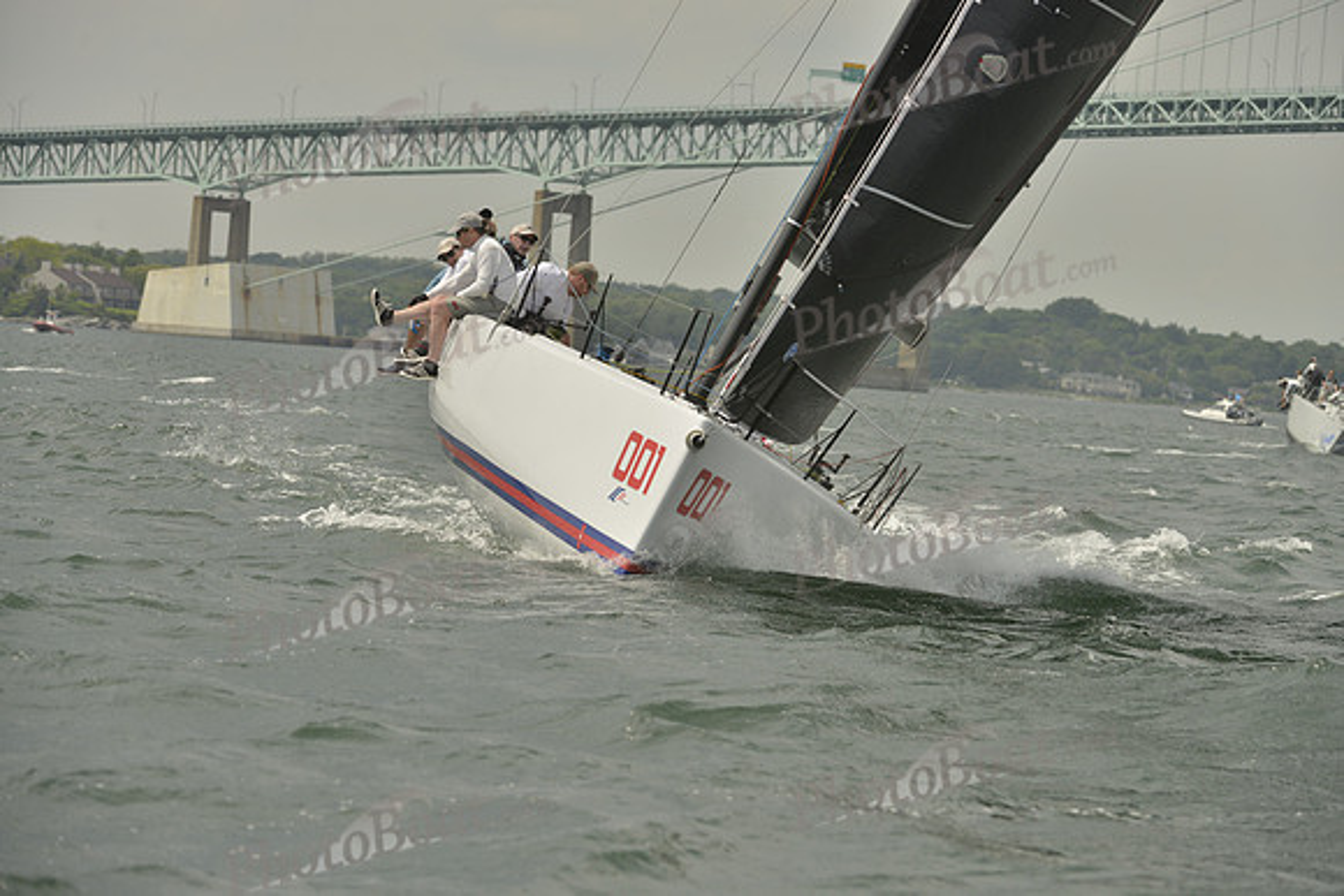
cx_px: 672
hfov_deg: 10.3
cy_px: 448
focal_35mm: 200
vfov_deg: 6.9
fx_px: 7468
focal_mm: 200
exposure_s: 1/1250
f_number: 8
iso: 280
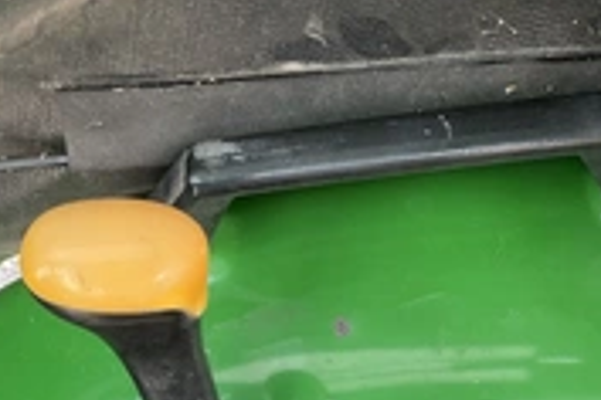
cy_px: 437
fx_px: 1135
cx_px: 221
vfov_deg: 19.2
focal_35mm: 68
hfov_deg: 29.5
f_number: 1.8
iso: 40
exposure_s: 1/122
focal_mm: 3
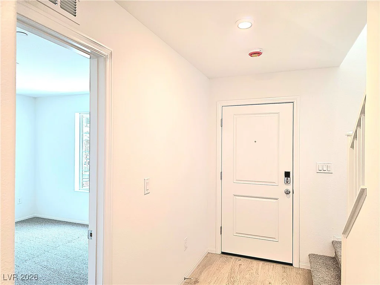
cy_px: 142
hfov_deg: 73.9
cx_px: 190
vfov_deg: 58.9
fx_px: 252
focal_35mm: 23
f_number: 1.7
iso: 100
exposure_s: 1/120
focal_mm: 6.3
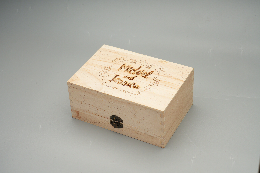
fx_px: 498
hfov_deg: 29.2
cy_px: 86
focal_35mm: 69
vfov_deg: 19.7
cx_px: 130
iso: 100
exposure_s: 1/160
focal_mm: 69
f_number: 14
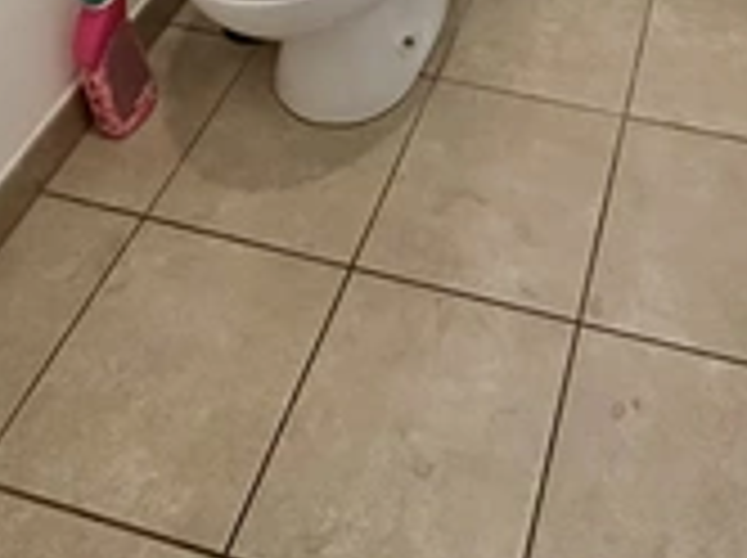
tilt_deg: -28.1
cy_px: -310
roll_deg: -0.8
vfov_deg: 24.1
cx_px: 596
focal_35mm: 45
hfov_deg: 40.4
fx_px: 970
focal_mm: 2.22
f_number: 2.2
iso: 250
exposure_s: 1/100
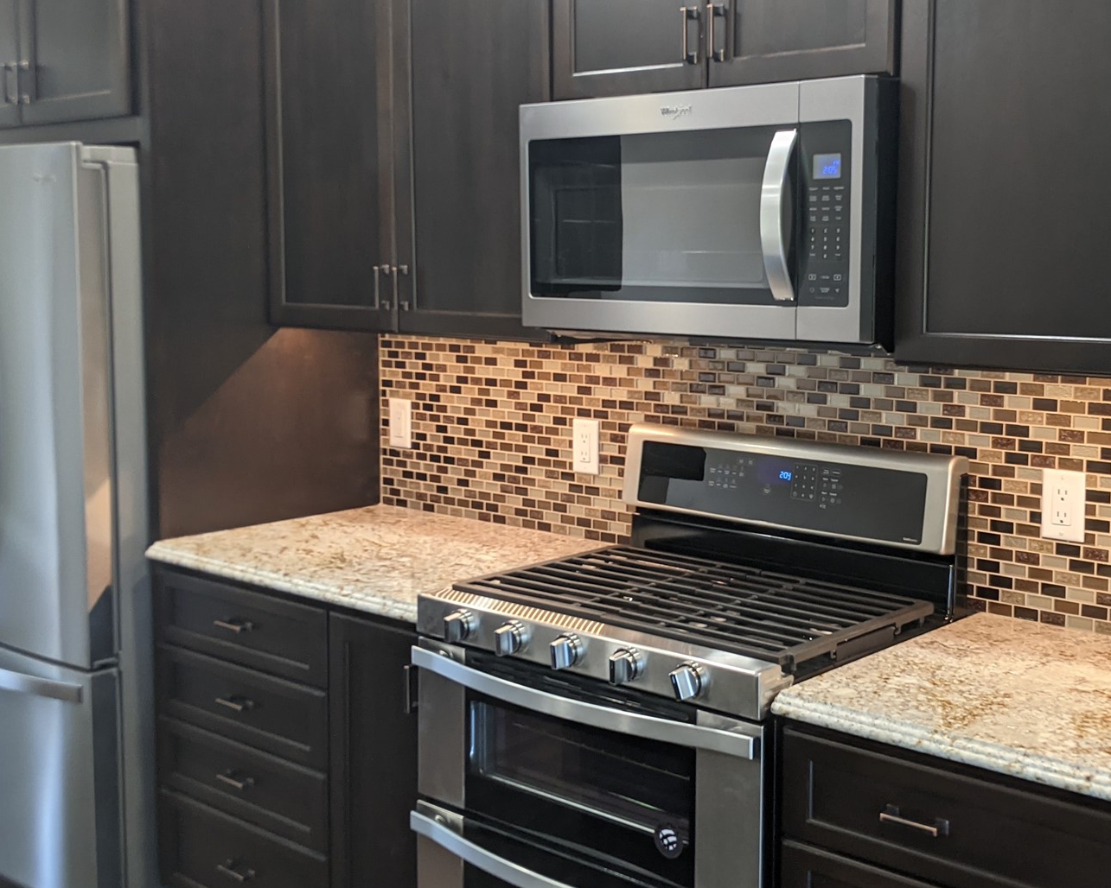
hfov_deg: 43.4
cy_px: 386
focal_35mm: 42
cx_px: 704
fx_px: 1381
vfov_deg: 35.6
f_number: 1.8
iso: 64
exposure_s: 1/24
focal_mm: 4.44
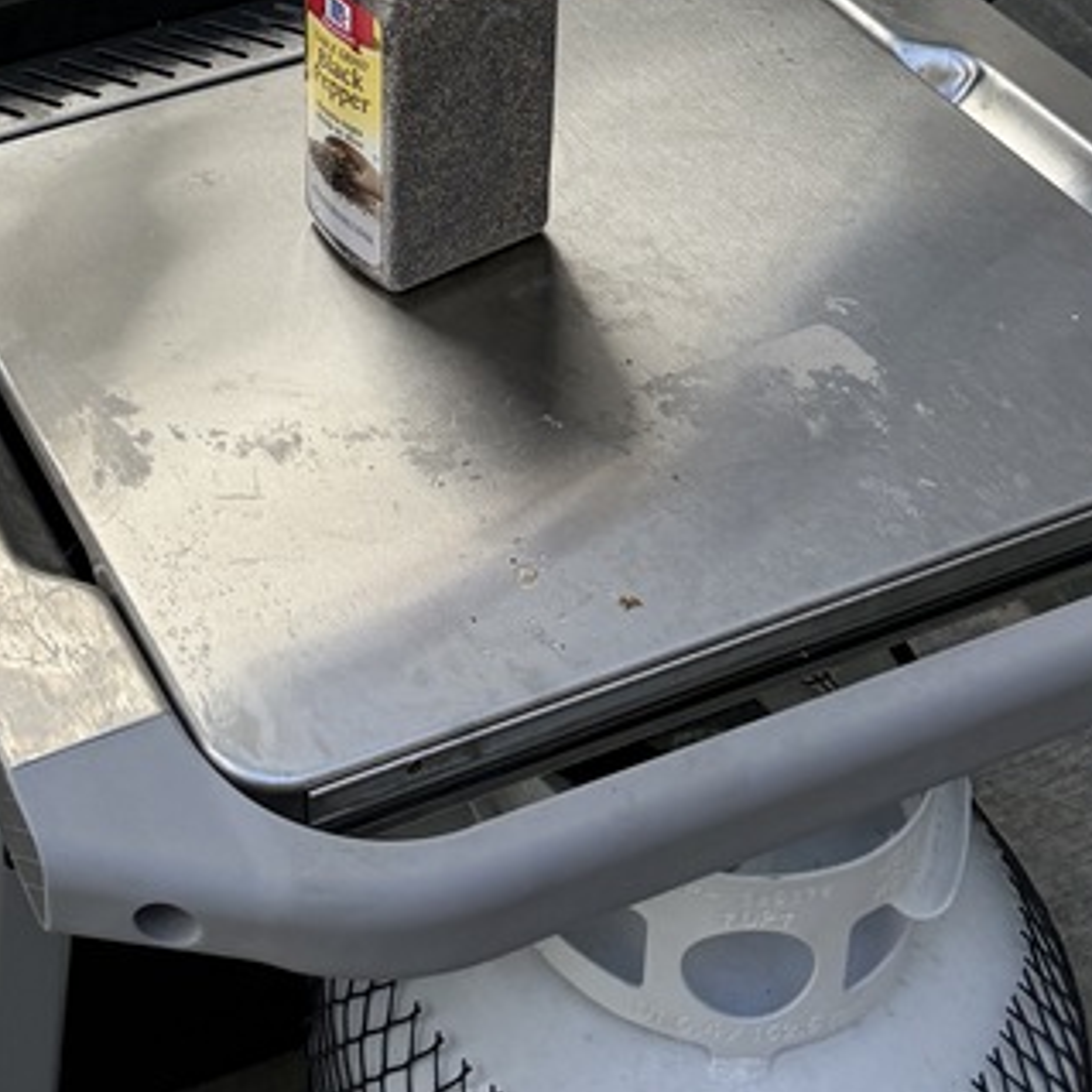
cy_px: -544
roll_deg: +3.6
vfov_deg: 21.3
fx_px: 2427
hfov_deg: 23.7
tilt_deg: -21.1
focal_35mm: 68
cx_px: -120
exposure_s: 1/1812
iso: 100
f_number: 1.78
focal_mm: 6.76
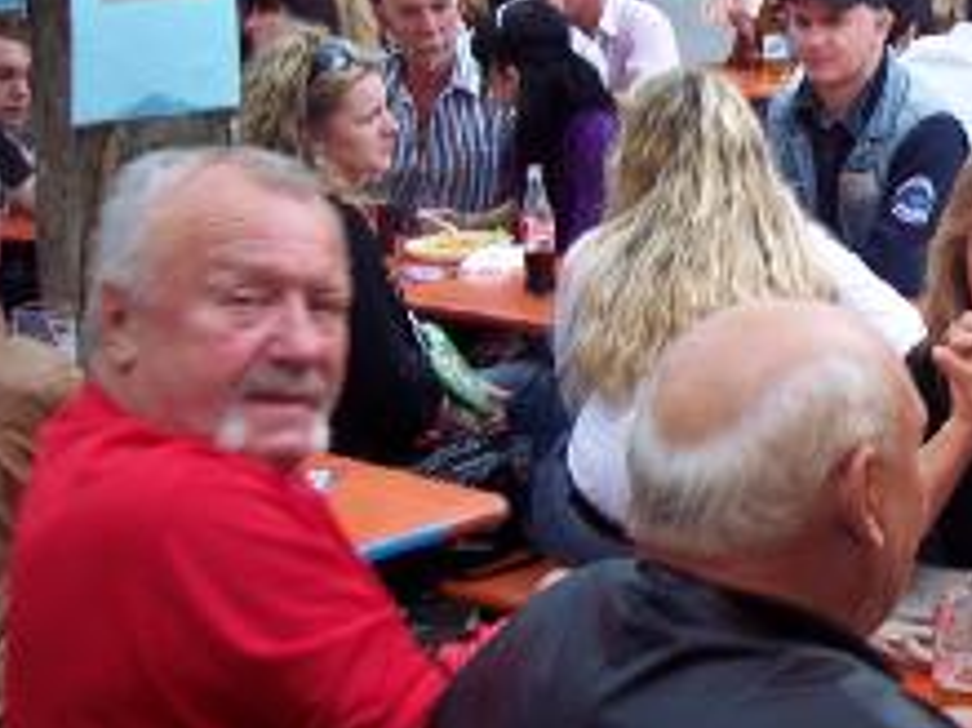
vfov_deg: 16.5
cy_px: 149
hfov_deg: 20.9
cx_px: 1070
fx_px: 2498
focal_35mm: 89
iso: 100
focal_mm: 8
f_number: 3.4
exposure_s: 1/30
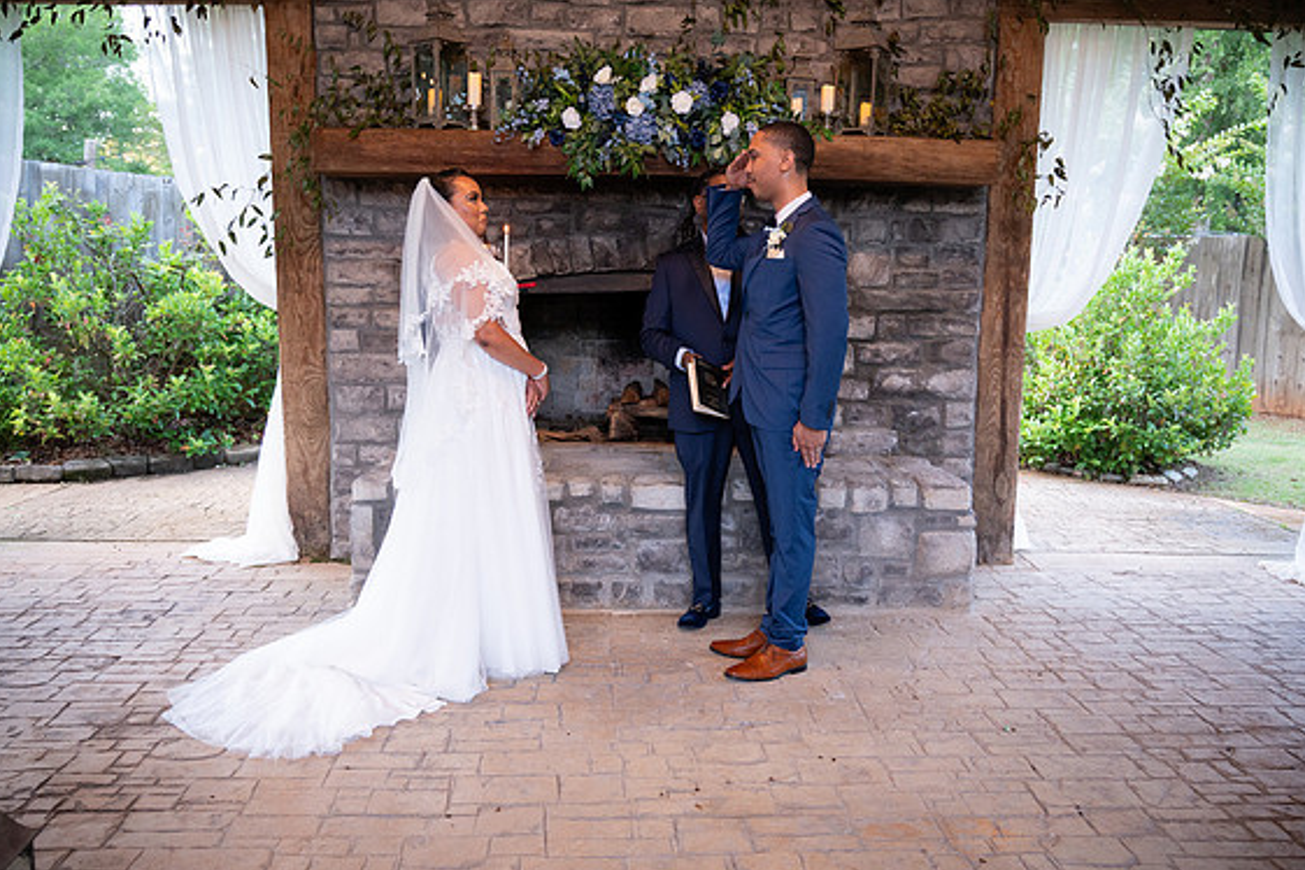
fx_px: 1124
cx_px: 663
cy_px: 444
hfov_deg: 60.3
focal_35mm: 31
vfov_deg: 42.3
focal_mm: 30
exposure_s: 1/125
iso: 1600
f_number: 4
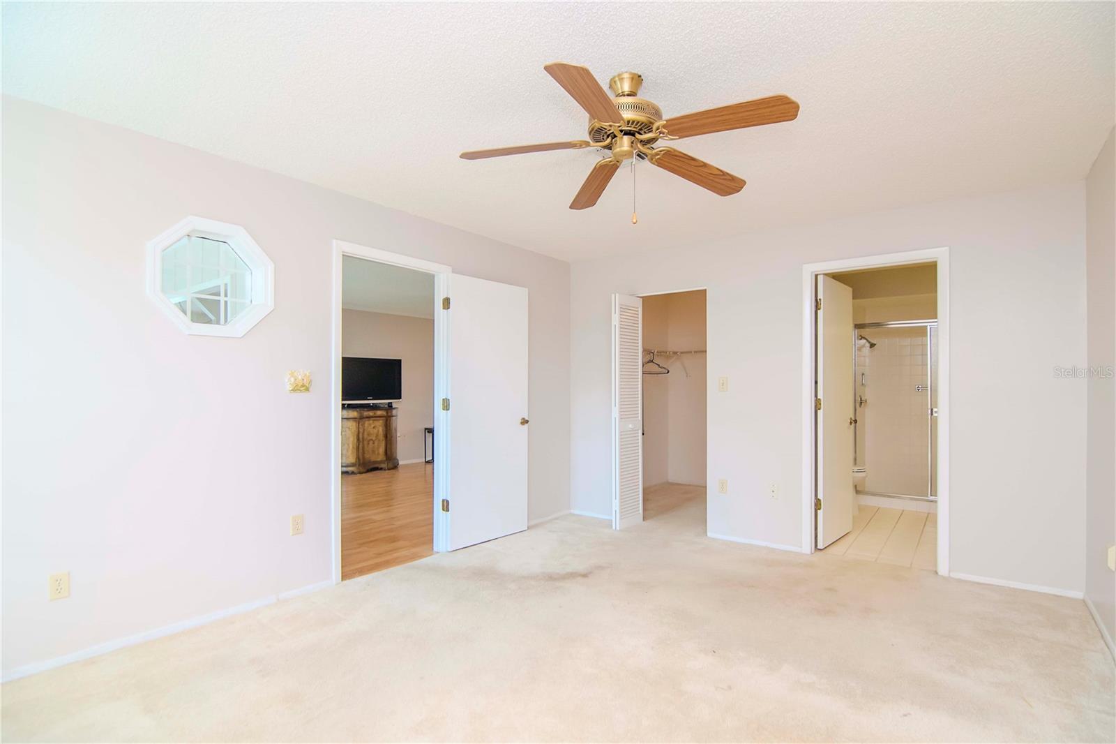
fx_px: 511
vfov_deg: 72.0
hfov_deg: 95.0
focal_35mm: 16
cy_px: 372
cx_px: 558
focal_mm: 11
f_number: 4
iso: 1250
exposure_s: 1/160
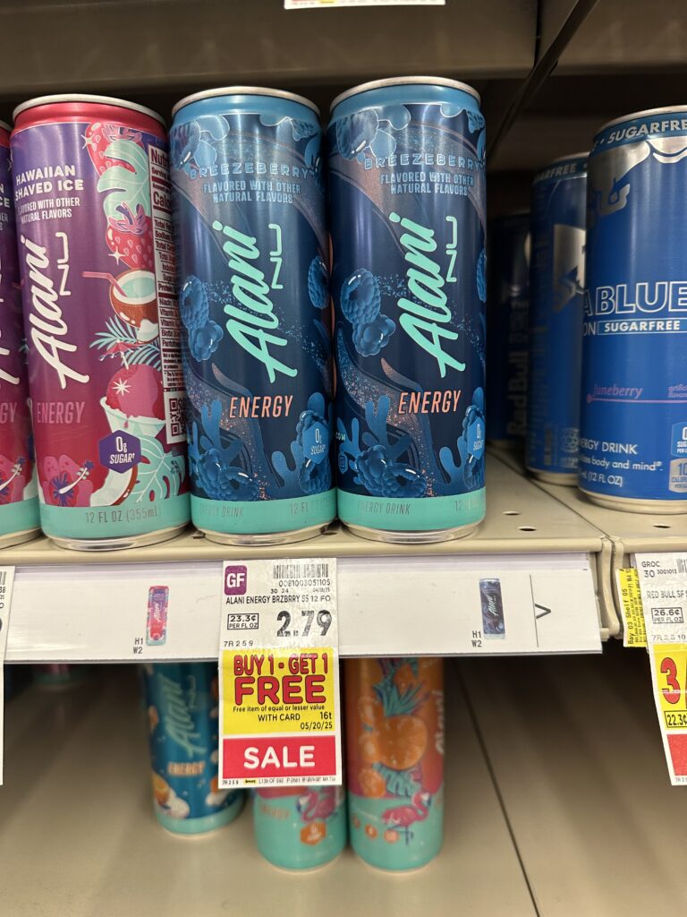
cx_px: 344
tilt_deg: -10.1
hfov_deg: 56.8
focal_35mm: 24
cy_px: 458
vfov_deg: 71.6
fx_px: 635
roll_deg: +2.0
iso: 250
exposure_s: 1/76
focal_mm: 6.86
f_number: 1.78
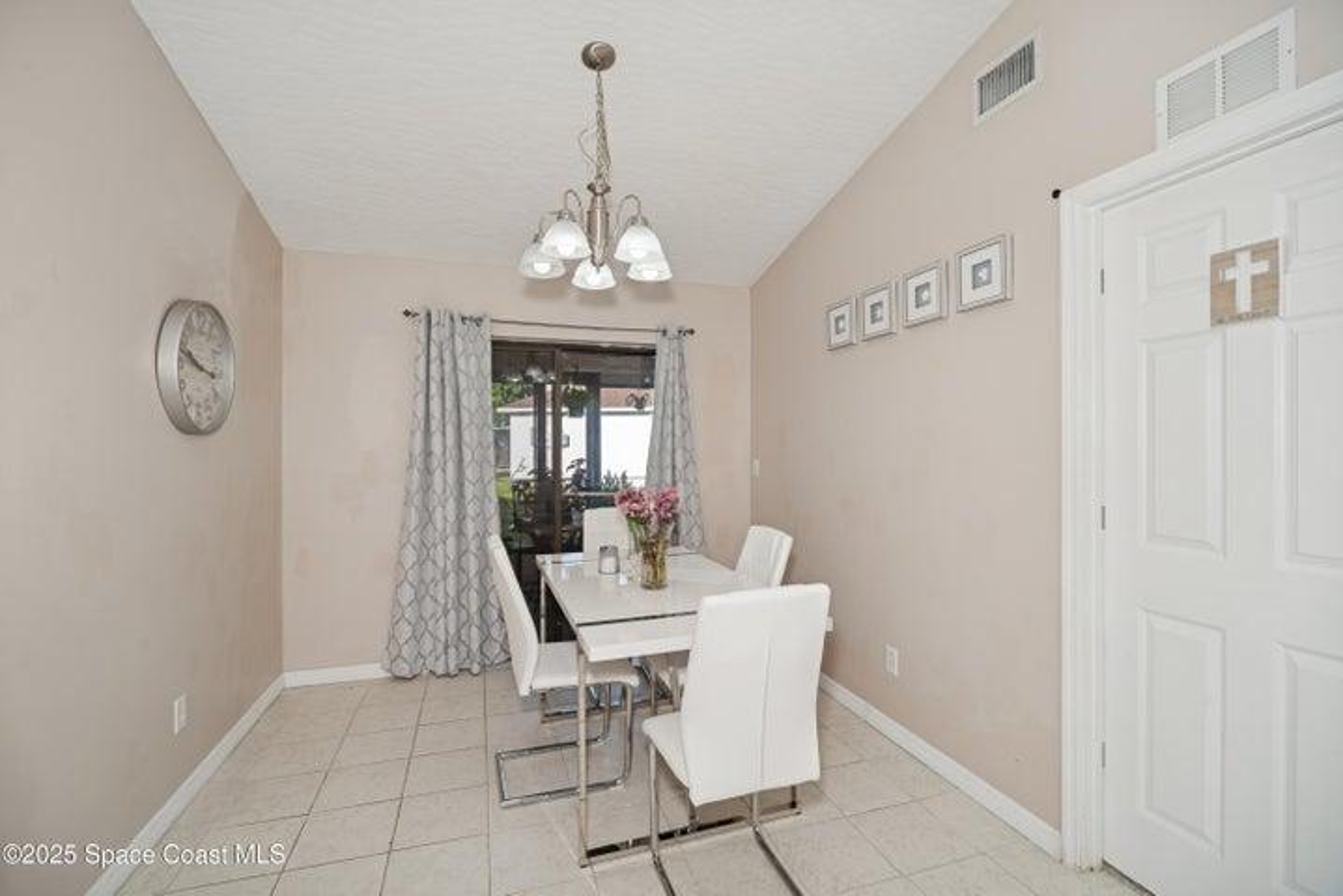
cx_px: 672
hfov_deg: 100.4
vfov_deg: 77.4
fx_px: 560
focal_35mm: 15
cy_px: 448
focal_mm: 15
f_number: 8
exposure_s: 1/80
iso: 200
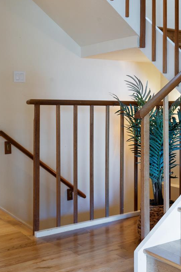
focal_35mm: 55
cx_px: 161
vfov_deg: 36.0
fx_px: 415
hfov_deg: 23.9
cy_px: 97
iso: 400
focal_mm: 30
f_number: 8
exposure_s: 1/3
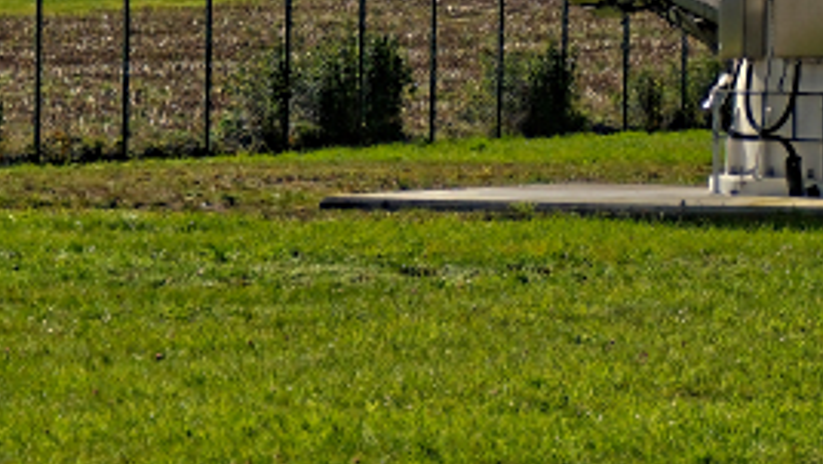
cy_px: -616
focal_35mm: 399
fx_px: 8711
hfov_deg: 5.4
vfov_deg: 3.0
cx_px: 310
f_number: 4.5
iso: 100
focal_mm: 85
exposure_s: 1/2000
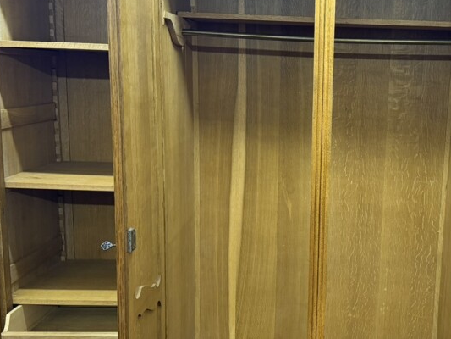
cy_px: 220
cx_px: 334
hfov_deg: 34.8
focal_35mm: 54
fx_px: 704
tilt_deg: -10.9
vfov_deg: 26.9
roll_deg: -0.8
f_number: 1.78
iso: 400
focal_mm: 6.76
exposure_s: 1/50
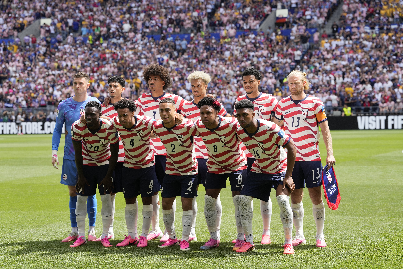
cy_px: 134
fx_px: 1119
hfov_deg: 20.4
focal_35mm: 100
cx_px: 202
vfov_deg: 13.7
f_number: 4.5
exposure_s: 1/2000
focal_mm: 100
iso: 500
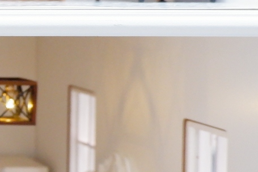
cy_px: 57
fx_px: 1182
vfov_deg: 8.3
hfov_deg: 10.2
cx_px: -426
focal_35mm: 165
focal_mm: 20.9
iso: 1250
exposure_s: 1/30
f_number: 4.2
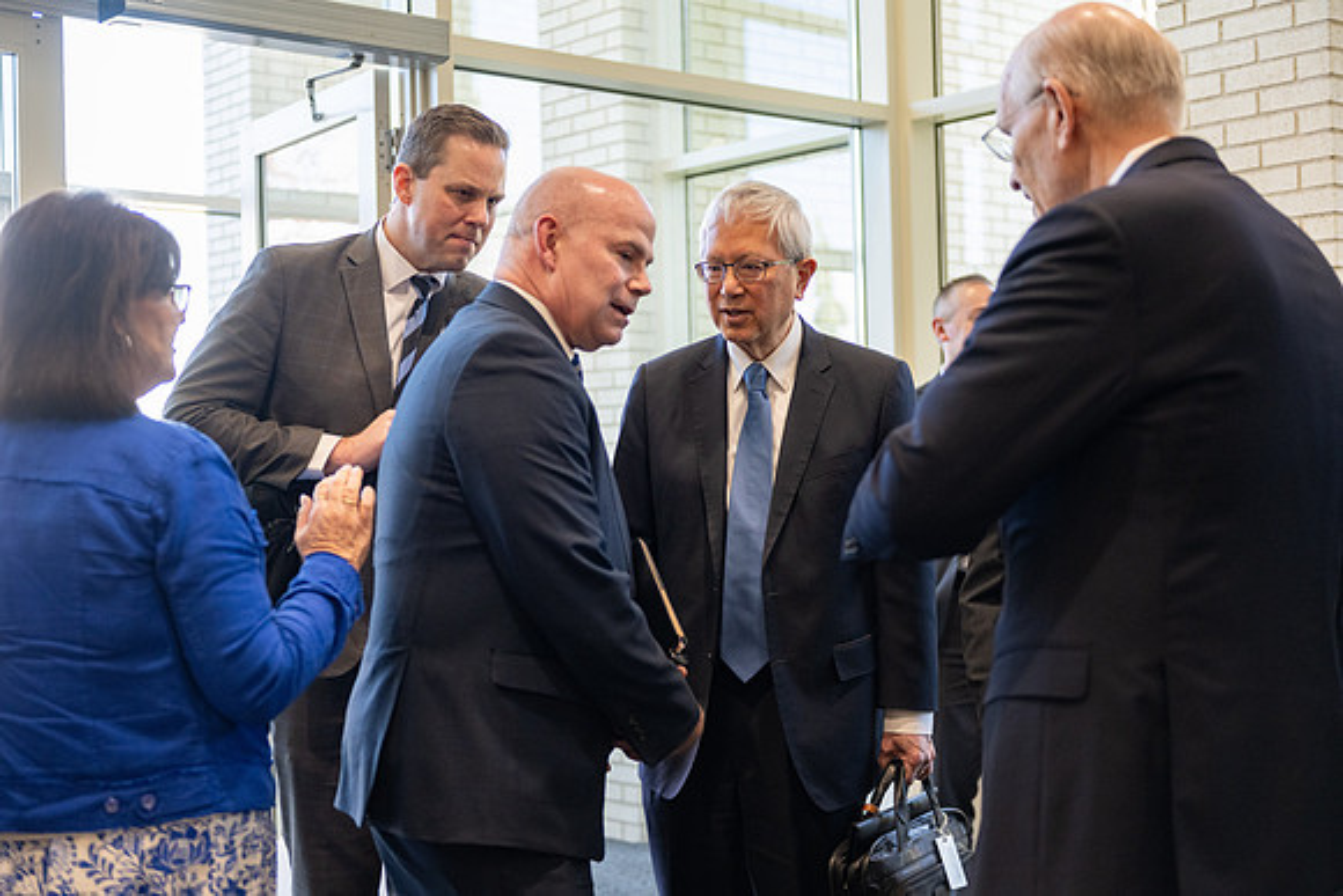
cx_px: 672
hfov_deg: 39.6
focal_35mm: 50
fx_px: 1866
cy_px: 448
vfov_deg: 27.0
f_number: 2.8
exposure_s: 1/320
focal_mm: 50
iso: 1250
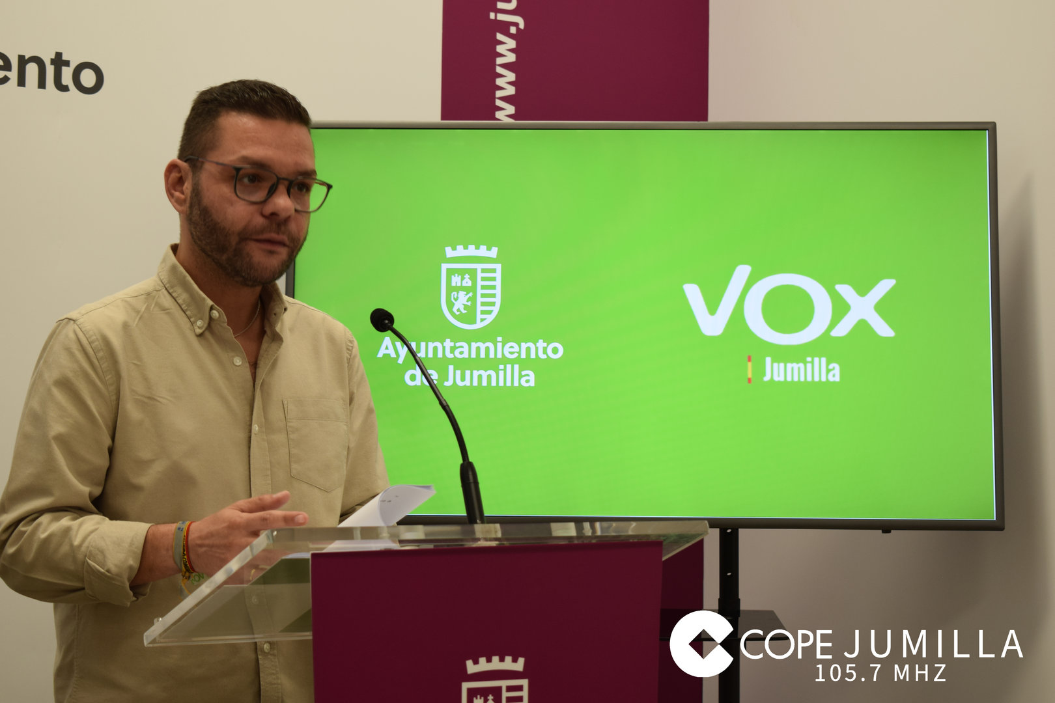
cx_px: 528
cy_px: 352
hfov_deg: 28.1
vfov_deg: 18.9
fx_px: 2110
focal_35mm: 72
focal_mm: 48
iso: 400
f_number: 7.1
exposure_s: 1/25
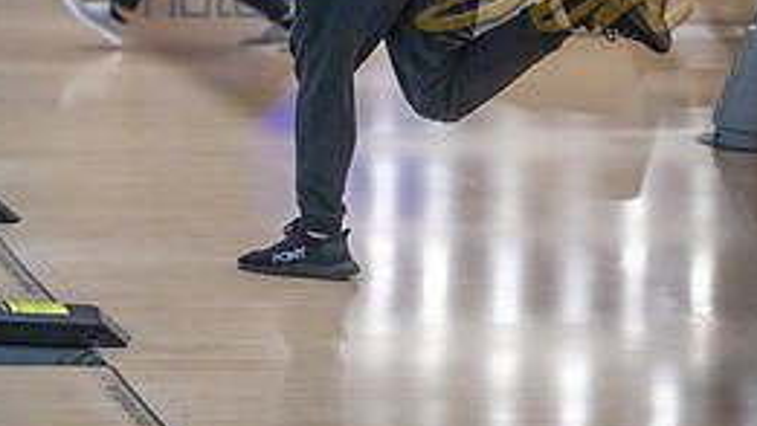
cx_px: 371
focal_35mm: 208
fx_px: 4176
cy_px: -154
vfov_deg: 5.8
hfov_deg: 10.4
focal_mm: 115
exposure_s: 1/1000
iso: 4000
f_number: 2.8
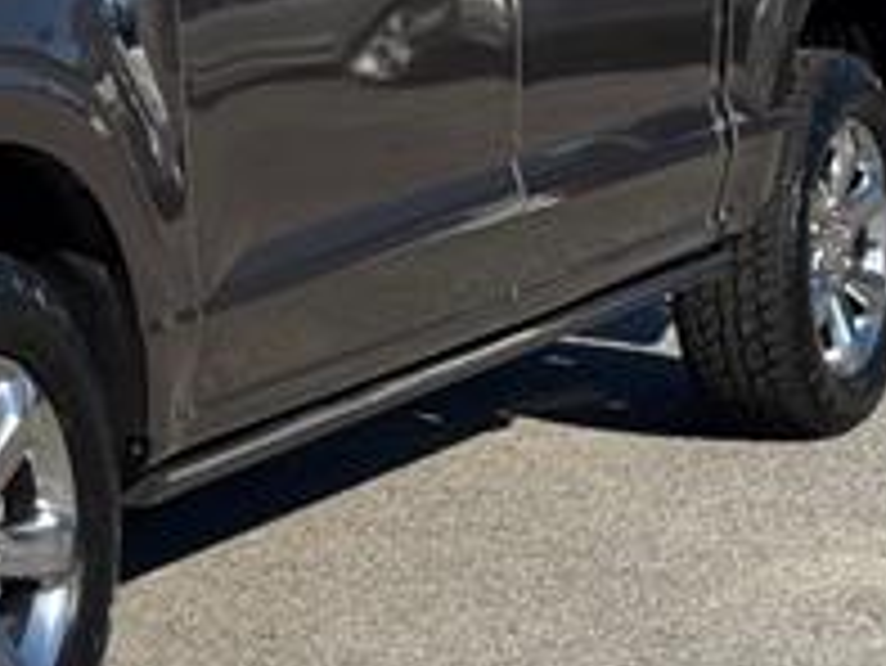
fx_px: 3995
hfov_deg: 12.3
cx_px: -198
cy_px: 130
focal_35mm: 156
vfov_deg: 9.5
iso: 64
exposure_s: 1/4608
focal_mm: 6.76
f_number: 1.78
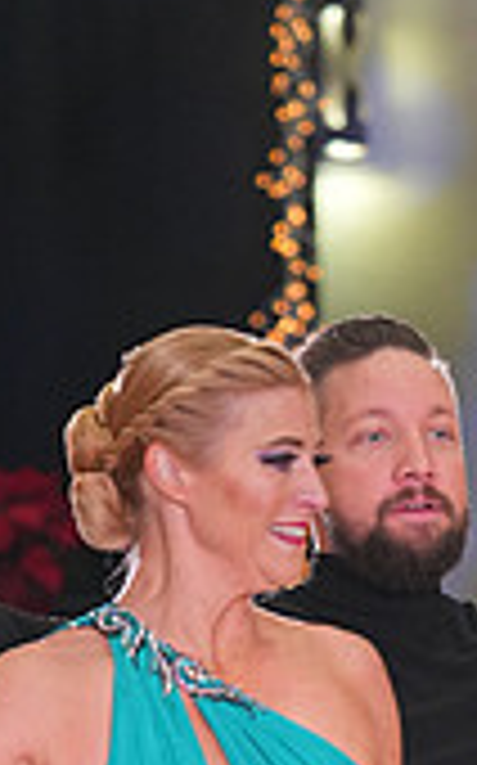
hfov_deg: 3.2
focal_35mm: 408
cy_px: 1287
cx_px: 376
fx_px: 8501
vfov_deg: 5.1
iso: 1600
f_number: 4
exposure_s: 1/200
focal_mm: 117
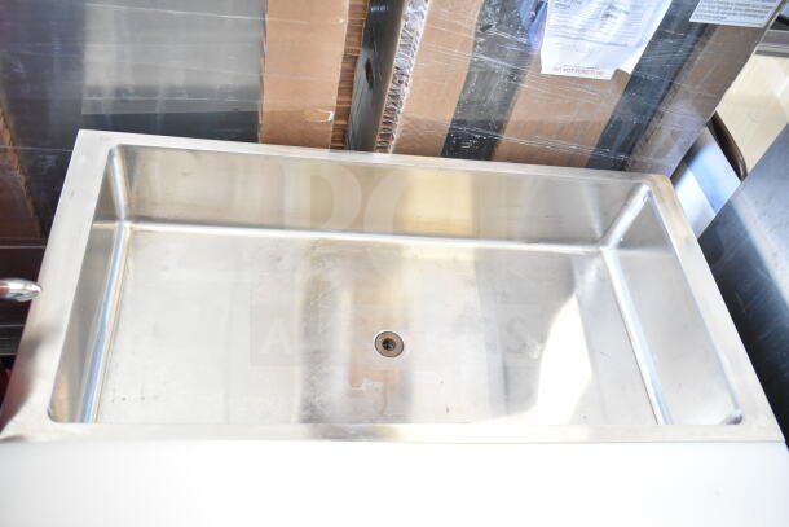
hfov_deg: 57.2
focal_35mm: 33
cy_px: 264
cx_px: 394
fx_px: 723
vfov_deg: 40.0
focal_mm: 22
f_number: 4
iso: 1600
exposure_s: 1/60
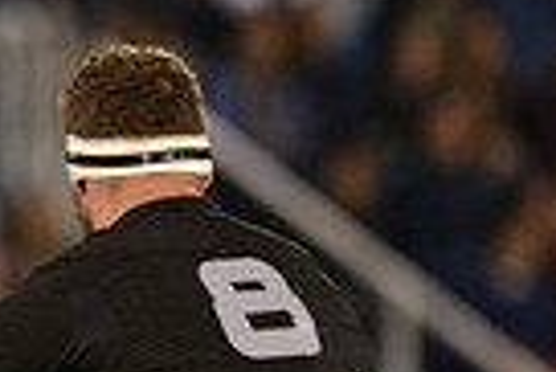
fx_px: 27659
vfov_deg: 0.8
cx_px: -454
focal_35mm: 1789
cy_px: 697
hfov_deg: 1.2
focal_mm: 420
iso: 4500
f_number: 4
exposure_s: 1/800
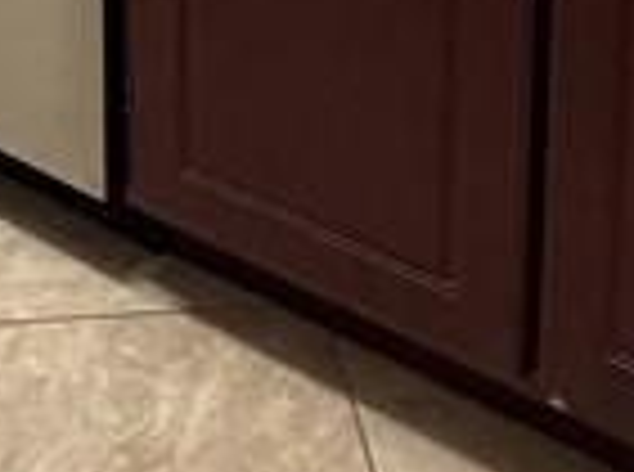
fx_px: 1863
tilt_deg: -11.1
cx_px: 144
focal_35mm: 102
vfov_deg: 12.4
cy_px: -535
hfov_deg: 19.2
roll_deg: +0.6
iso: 320
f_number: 2.2
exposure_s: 1/120
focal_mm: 2.22
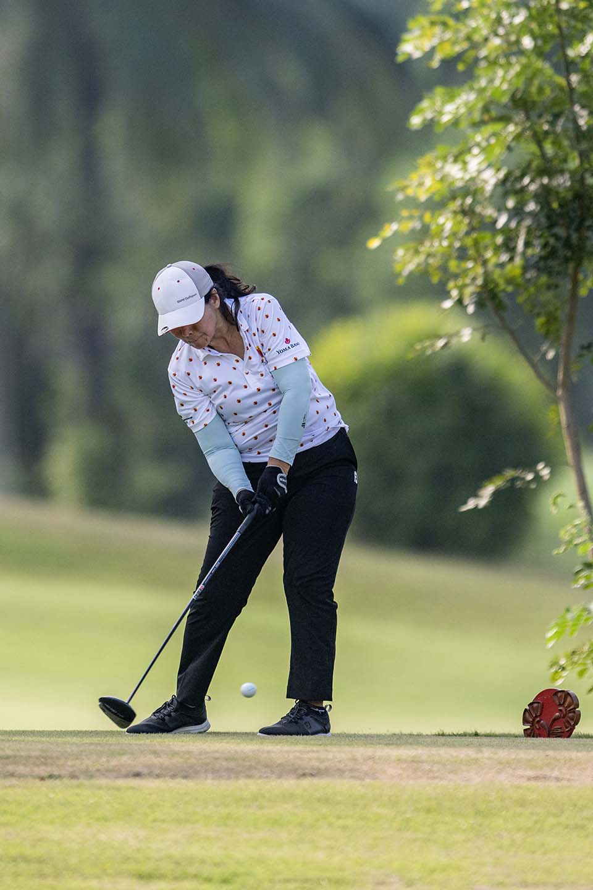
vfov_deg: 5.2
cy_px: 445
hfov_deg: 3.4
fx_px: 9883
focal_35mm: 400
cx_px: 296
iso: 400
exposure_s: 1/4000
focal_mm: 400
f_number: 2.8
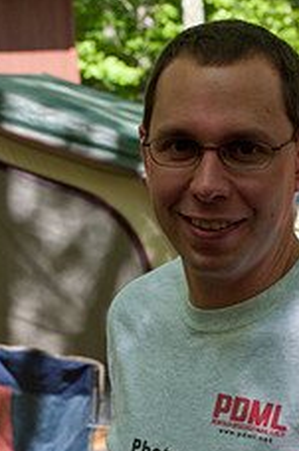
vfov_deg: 12.5
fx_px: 2040
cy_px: 427
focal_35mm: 163
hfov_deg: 8.4
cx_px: 187
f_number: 7.1
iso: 200
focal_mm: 55
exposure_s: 1/100
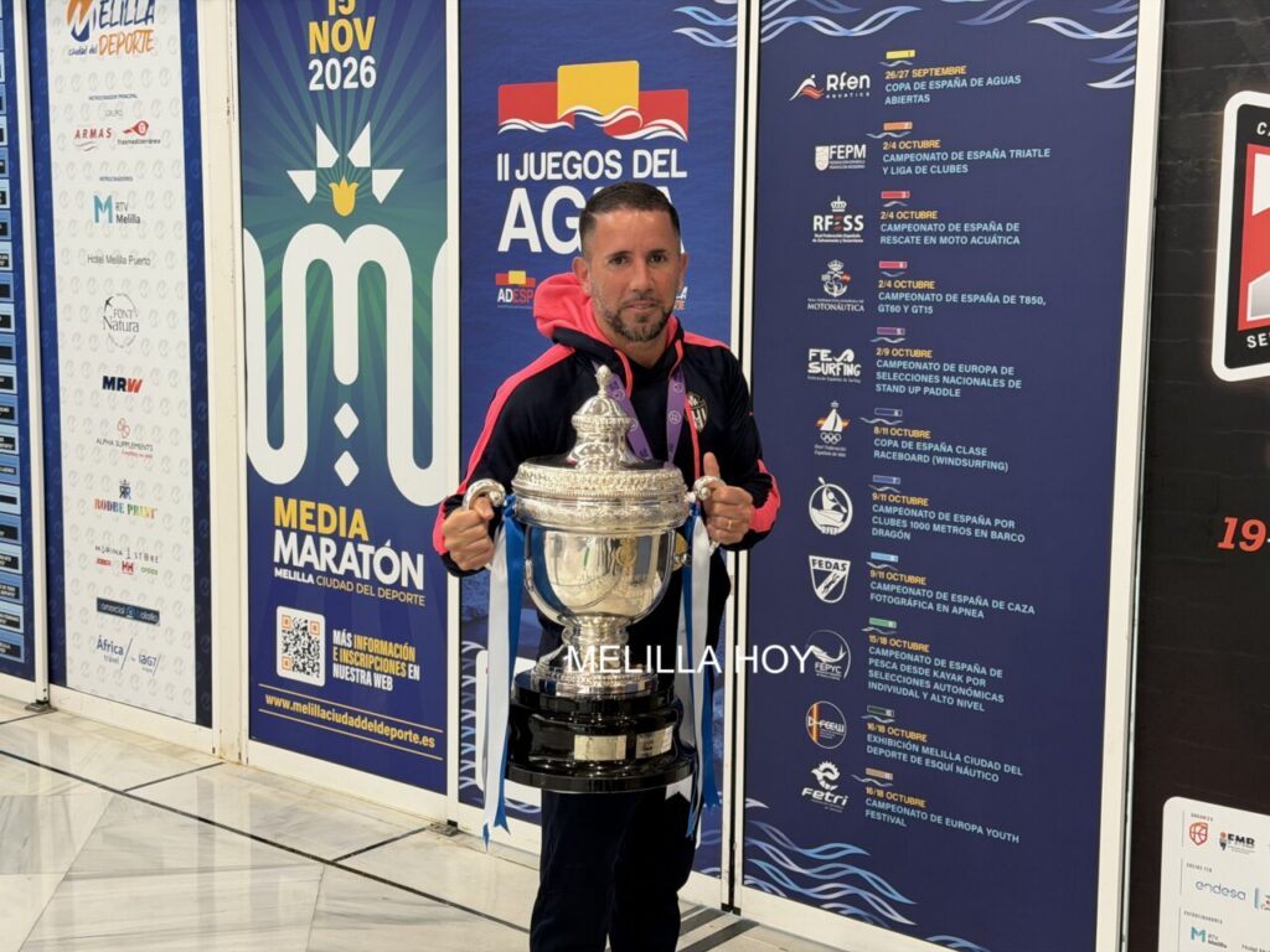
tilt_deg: -7.4
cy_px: 476
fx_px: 1761
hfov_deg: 39.7
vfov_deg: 30.3
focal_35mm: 48
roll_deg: -0.4
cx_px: 635
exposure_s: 1/50
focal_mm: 6.76
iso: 64
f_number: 1.78
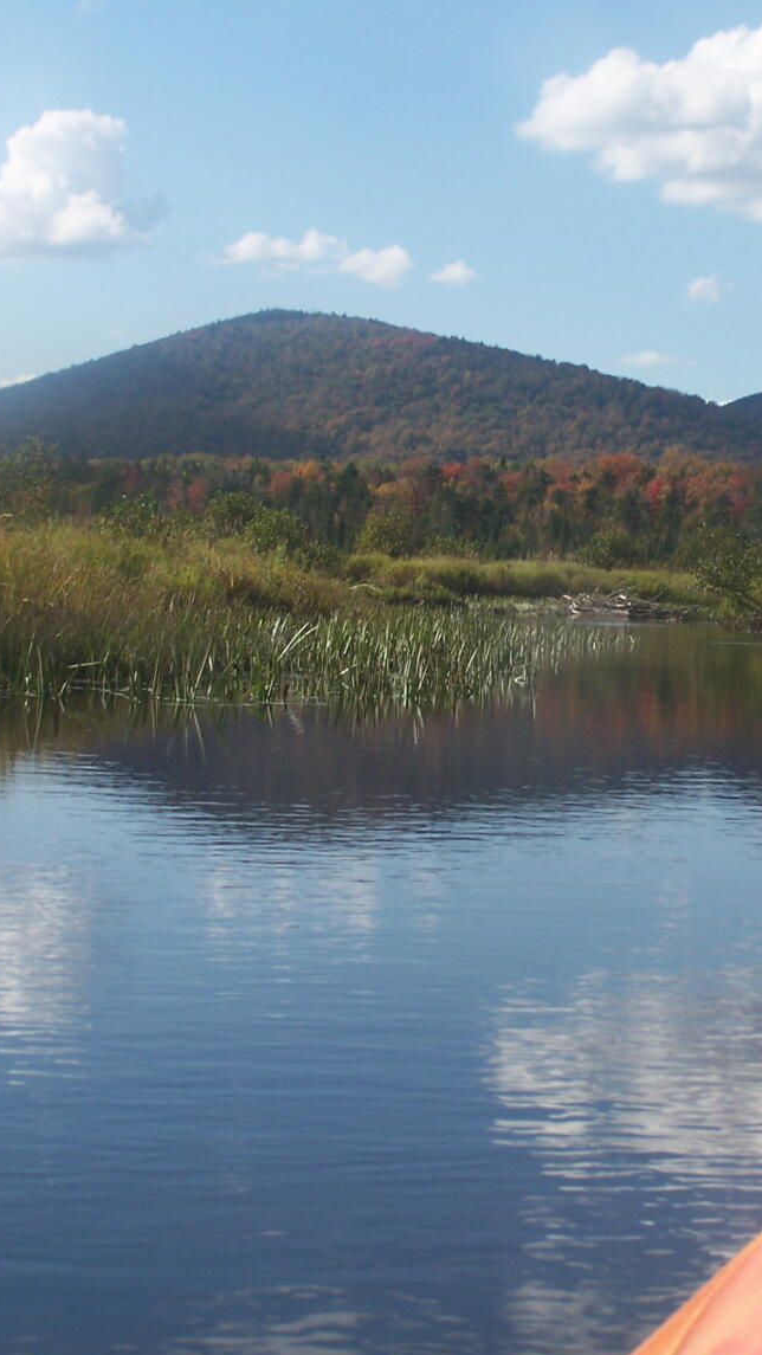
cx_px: 574
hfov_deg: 13.8
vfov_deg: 24.5
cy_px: 683
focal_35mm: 87
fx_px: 3125
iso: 80
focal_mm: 11.1
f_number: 4.5
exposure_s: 1/800
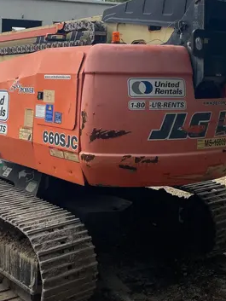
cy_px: 66
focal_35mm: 54
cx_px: 74
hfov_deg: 26.9
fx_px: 470
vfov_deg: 34.6
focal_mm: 4.2
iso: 50
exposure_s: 1/6135
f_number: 1.6
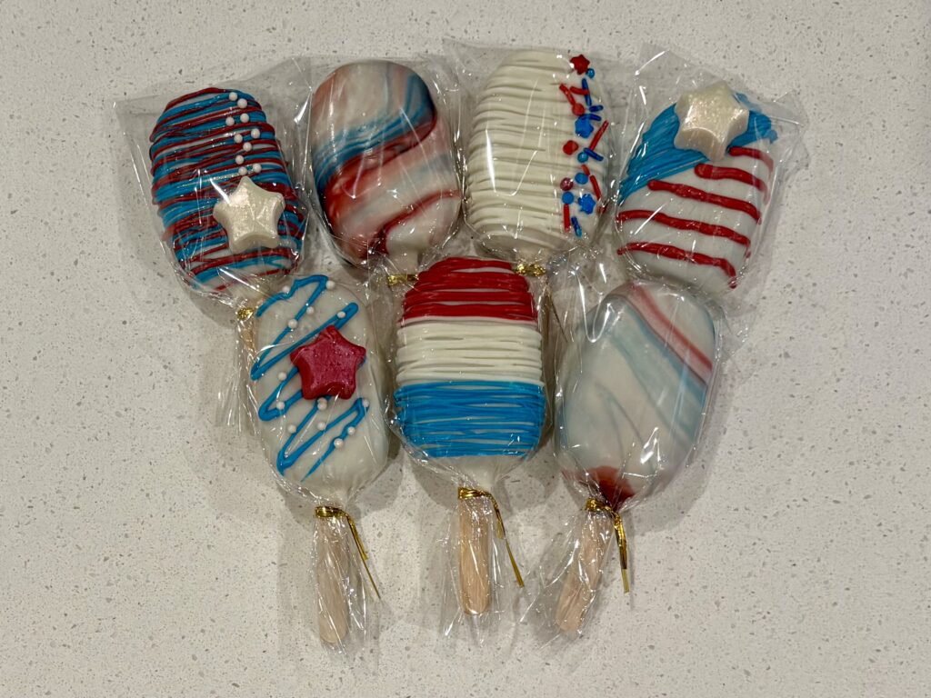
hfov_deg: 67.3
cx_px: 466
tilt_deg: -81.9
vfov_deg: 53.1
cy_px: 349
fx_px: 699
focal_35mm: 26
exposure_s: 1/120
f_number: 1.6
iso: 125
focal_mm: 5.96
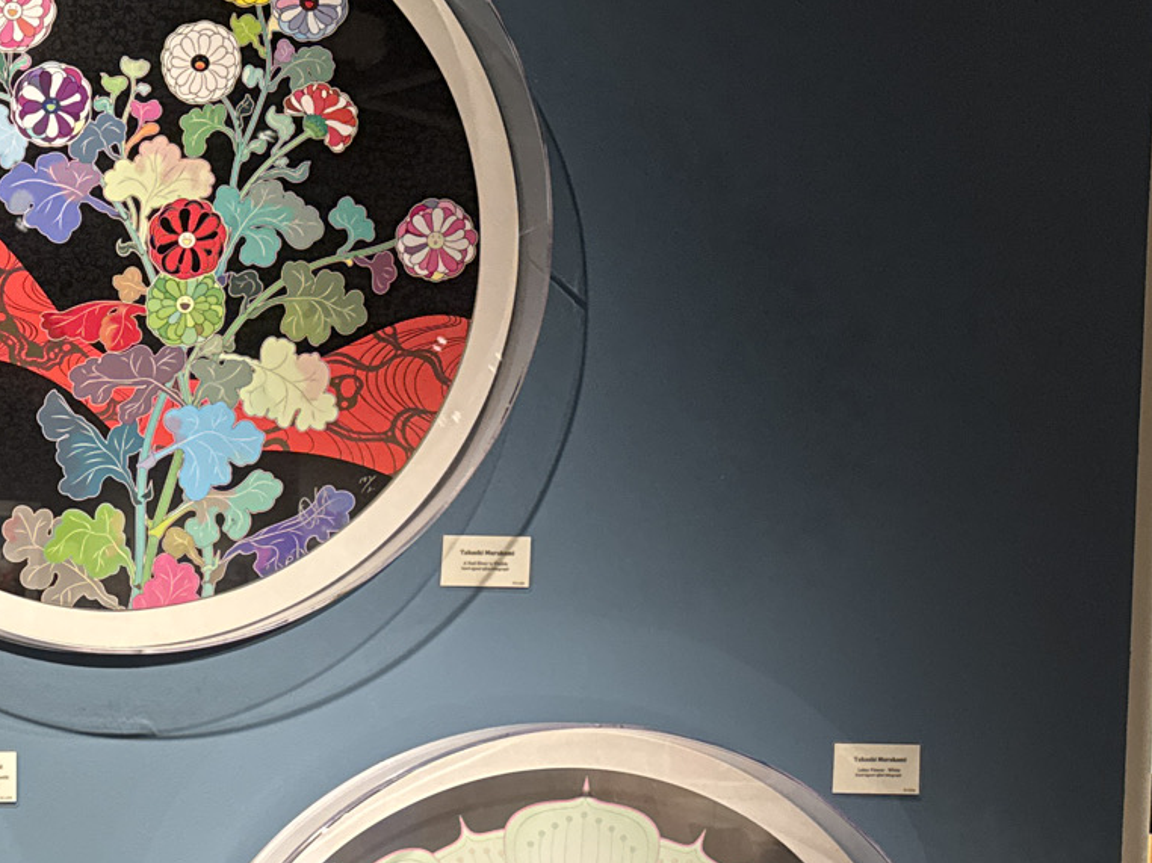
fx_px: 2096
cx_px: -310
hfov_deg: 26.5
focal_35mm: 63
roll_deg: -1.1
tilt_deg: -3.1
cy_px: 815
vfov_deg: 22.6
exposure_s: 1/120
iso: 160
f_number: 1.78
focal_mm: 6.76
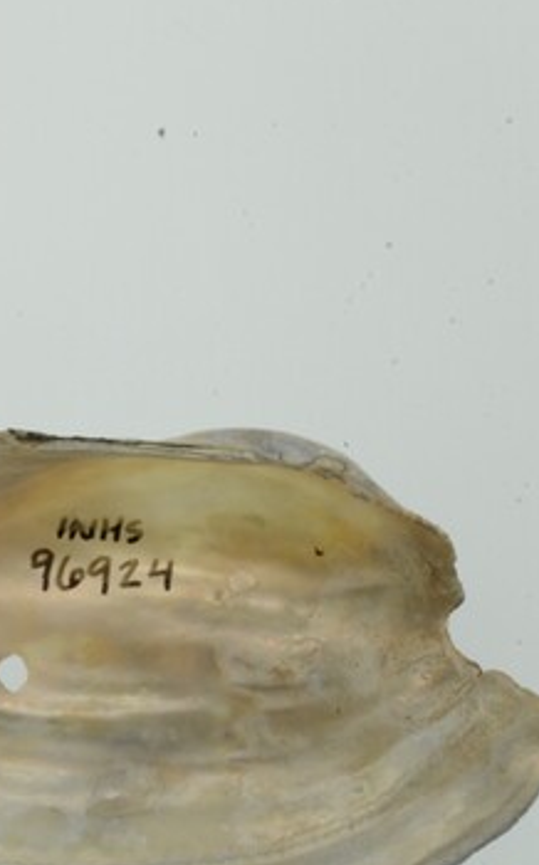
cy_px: 283
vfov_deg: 10.0
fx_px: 4948
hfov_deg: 6.1
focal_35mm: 210
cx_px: -566
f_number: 32
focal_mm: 60
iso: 100
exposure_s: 1/13
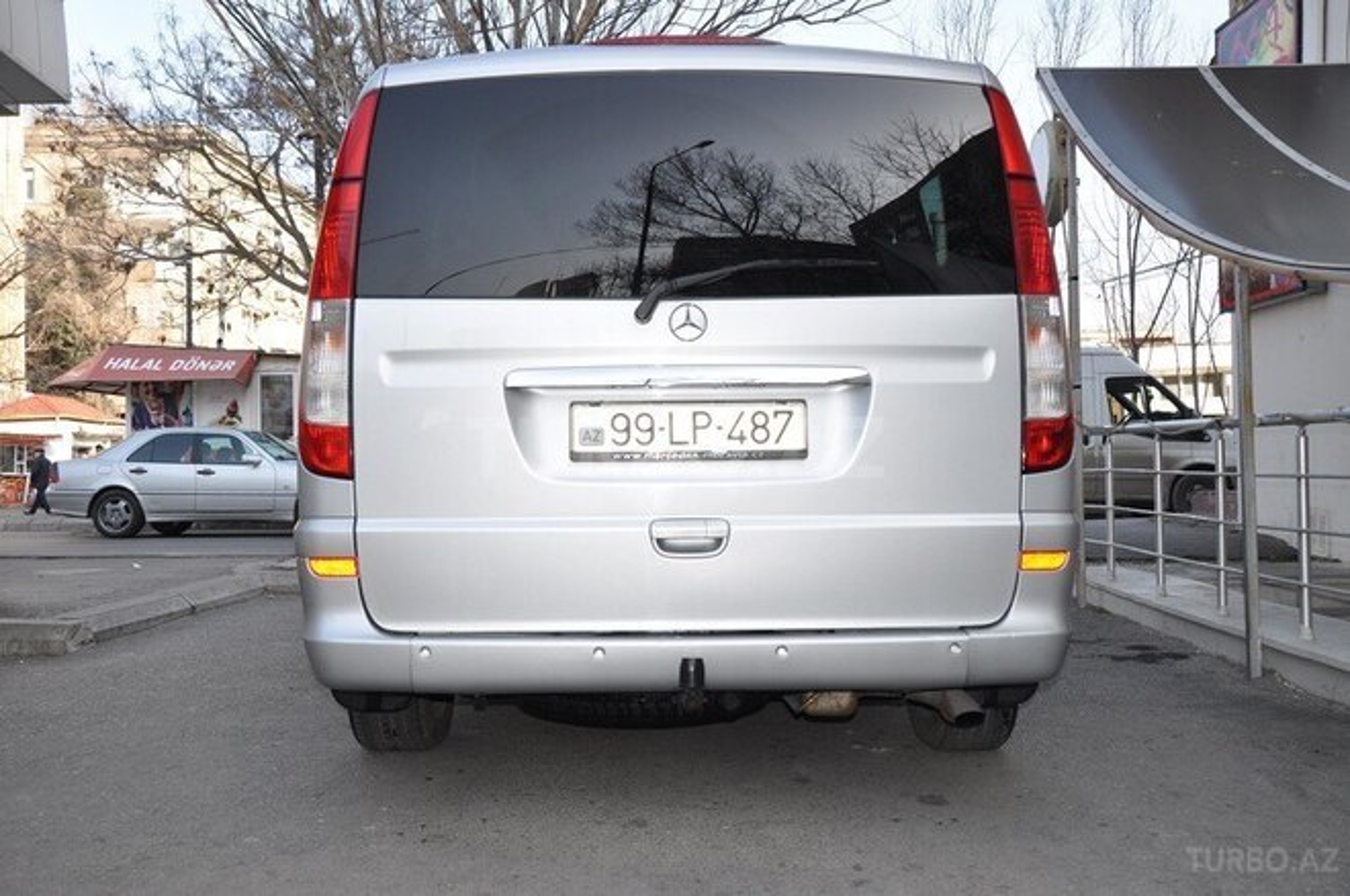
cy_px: 448
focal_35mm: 33
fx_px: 1236
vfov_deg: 39.9
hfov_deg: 57.3
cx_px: 675
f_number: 7.1
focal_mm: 22
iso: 200
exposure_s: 1/200
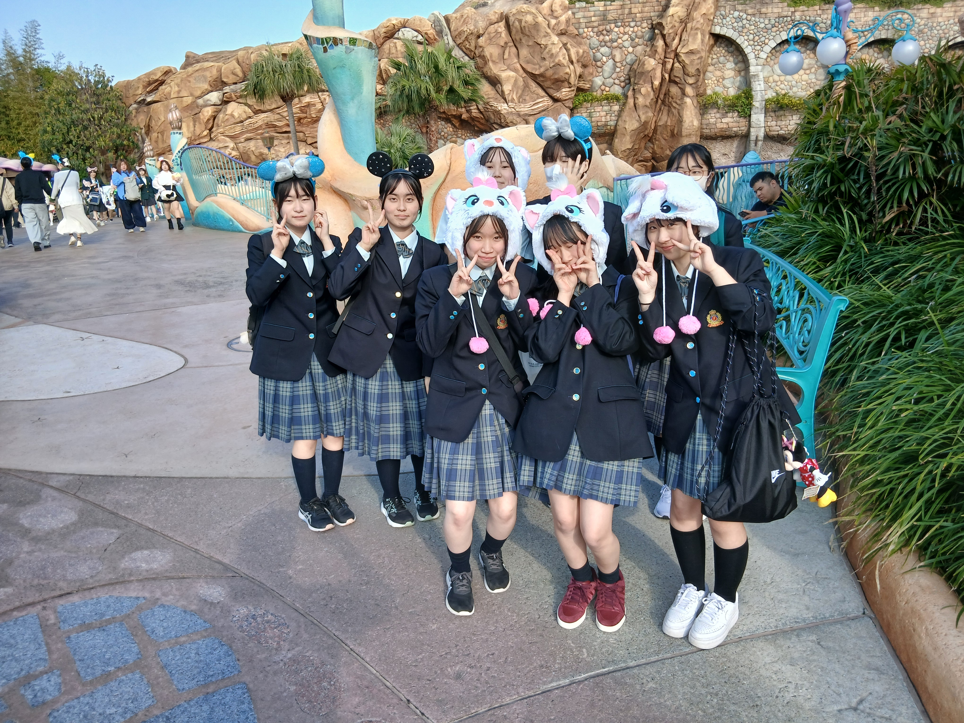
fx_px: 724
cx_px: 482
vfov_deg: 53.1
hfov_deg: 67.3
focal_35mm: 26
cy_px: 362
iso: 20
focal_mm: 3.86
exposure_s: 1/193
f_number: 1.8
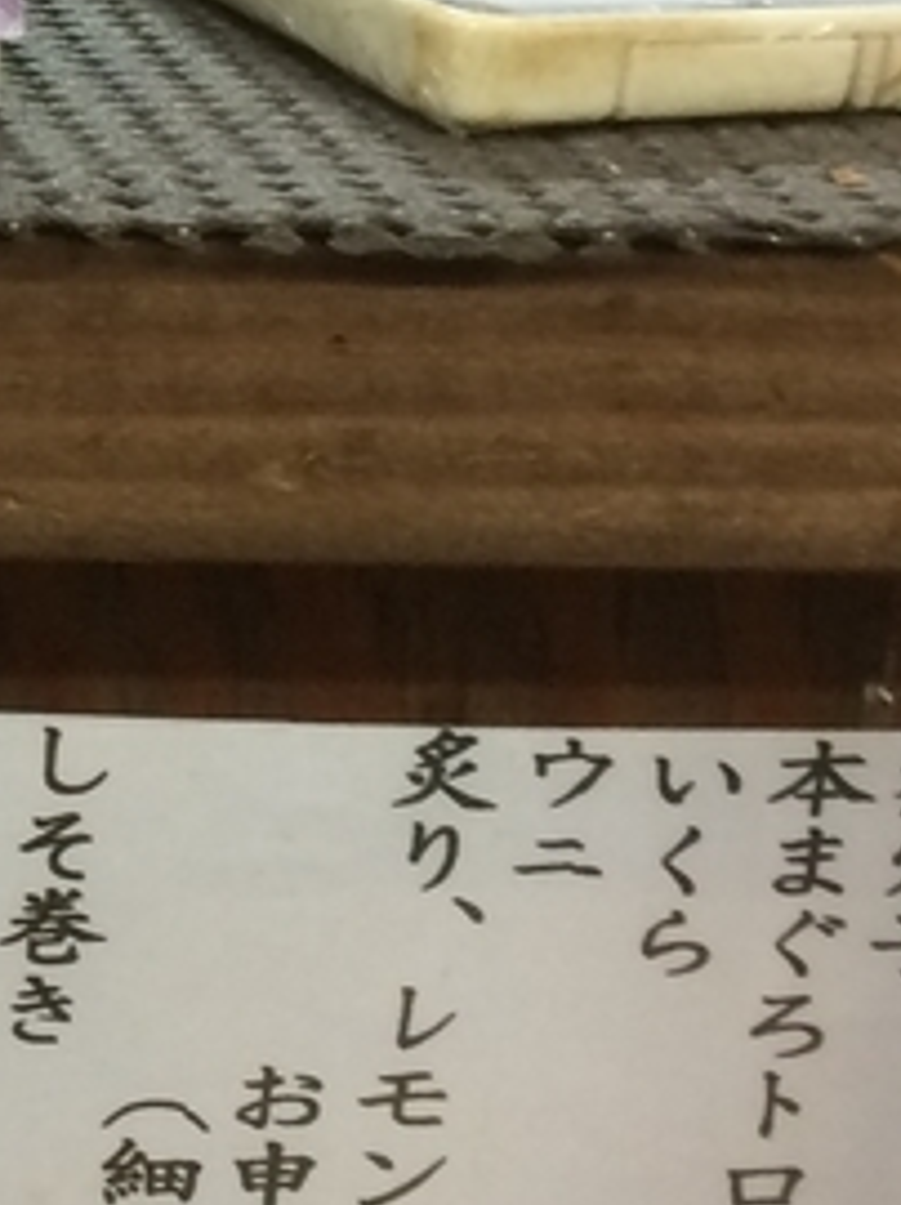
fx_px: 4484
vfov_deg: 14.9
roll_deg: +0.7
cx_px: -914
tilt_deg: -14.6
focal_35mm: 129
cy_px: -98
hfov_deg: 10.5
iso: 64
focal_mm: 4.15
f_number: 2.2
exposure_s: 1/30
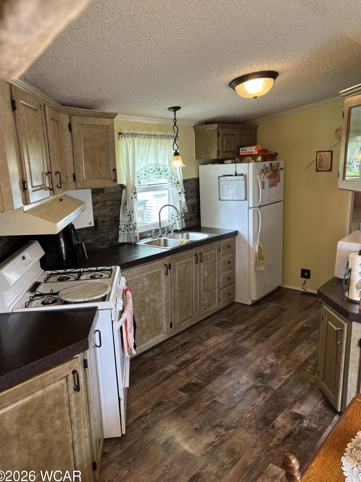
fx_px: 376
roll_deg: +1.0
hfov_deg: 51.3
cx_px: 180
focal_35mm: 27
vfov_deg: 65.3
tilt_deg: -14.1
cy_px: 249
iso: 125
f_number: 1.6
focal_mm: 5.96
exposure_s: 1/60
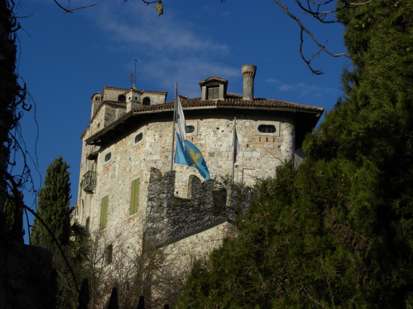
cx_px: 206
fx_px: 1014
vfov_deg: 17.4
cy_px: 154
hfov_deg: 23.0
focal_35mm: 85
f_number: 7.1
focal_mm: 15.1
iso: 64
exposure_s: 1/423
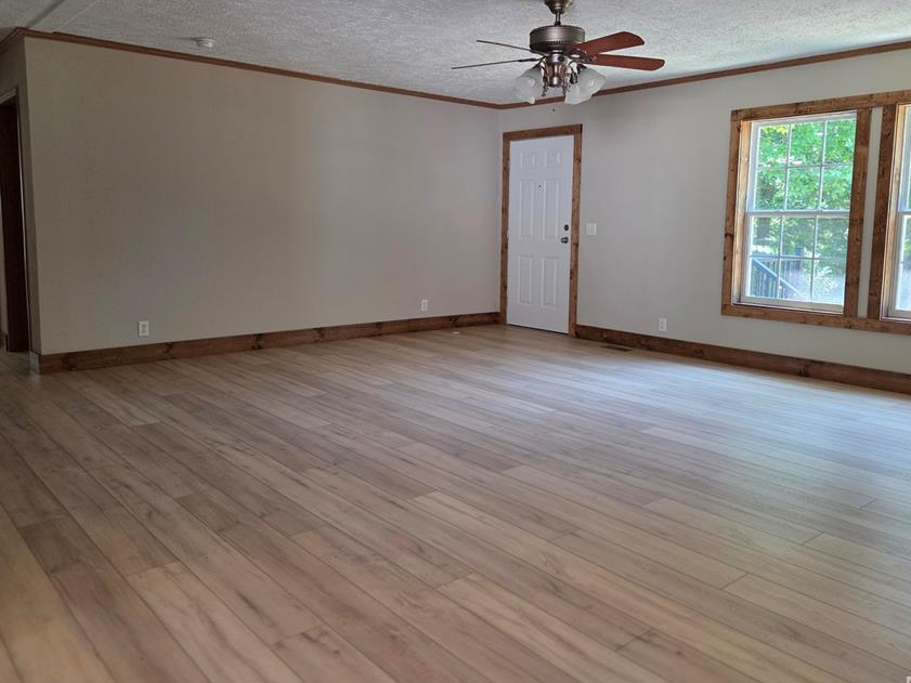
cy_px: 295
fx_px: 737
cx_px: 459
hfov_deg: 63.4
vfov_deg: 49.6
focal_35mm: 28
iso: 250
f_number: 1.8
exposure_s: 1/120
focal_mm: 5.4
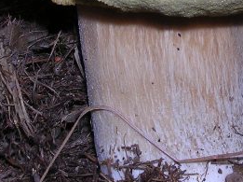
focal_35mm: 112
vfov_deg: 13.1
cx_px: 189
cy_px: 39
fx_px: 785
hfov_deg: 17.5
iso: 100
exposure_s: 1/60.1
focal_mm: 5.8
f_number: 5.6
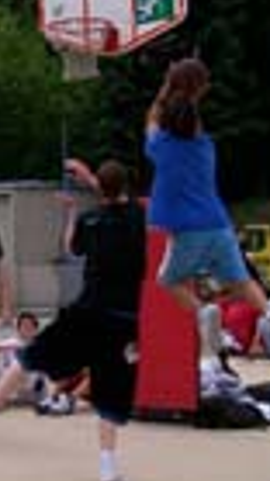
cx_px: -118
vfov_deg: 17.9
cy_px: 228
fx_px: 1530
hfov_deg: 9.8
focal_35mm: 120
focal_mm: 5.6
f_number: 5.1
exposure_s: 1/419
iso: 80
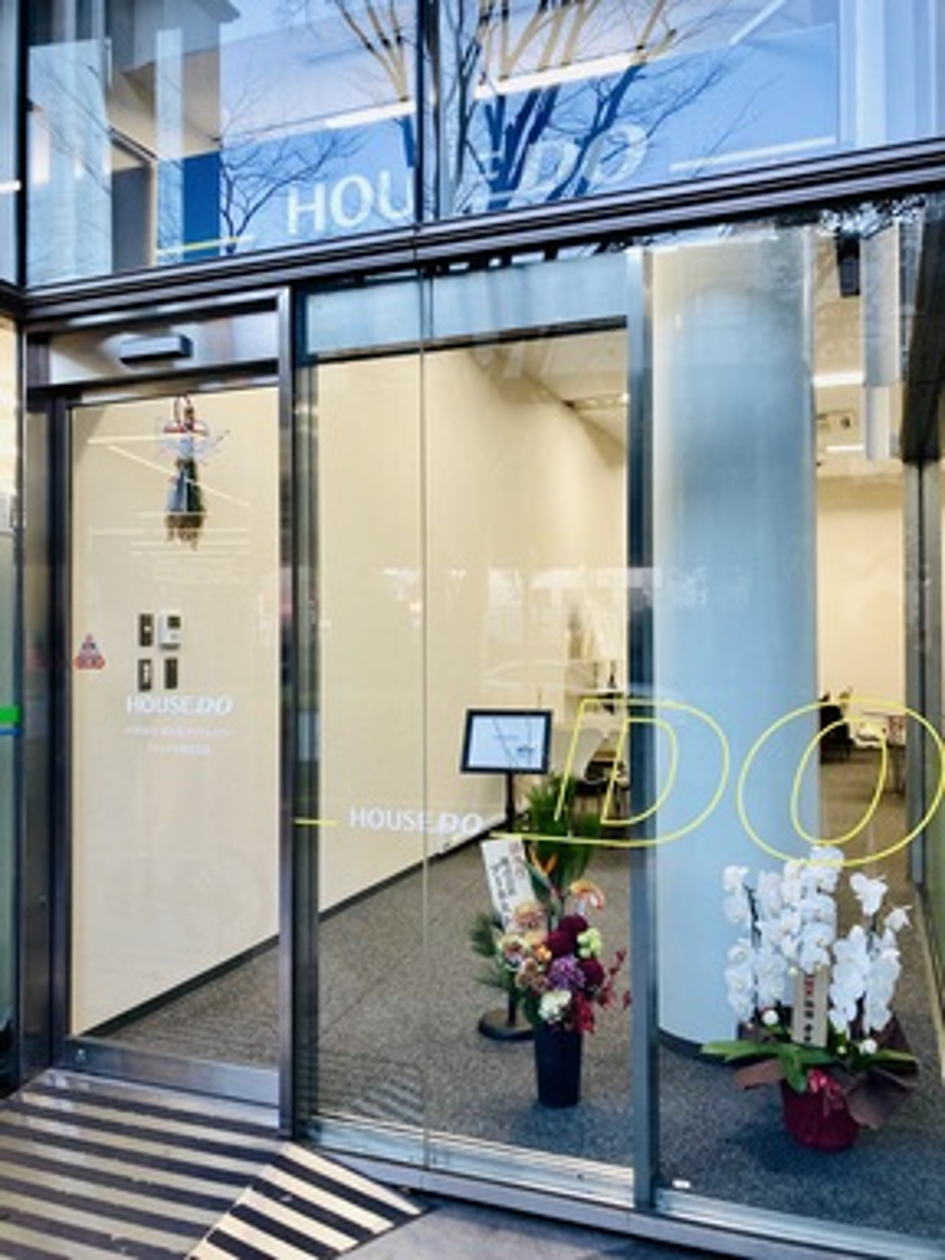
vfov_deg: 63.4
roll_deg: -0.2
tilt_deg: +1.7
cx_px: 472
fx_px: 1019
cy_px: 630
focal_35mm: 28
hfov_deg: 49.7
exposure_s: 1/60
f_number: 1.8
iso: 50
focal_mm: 3.99
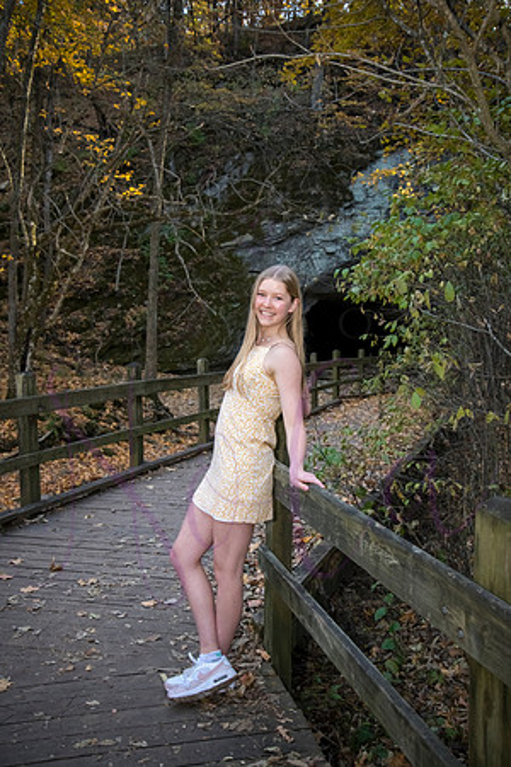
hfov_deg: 33.4
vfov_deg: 48.5
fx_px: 852
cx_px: 256
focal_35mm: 40
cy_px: 384
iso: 800
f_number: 6.3
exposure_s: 1/250
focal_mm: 40
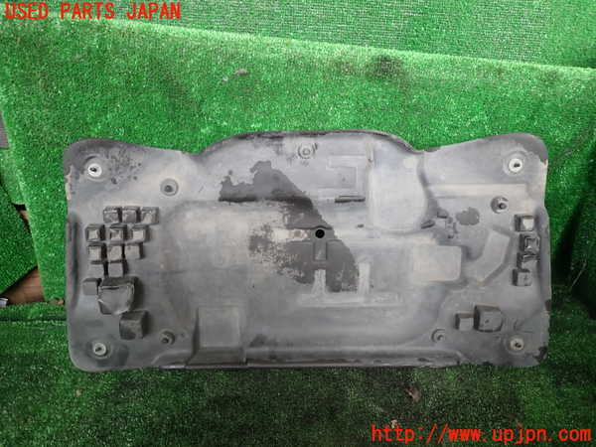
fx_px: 430
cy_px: 224
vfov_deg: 54.9
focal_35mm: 25
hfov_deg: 69.4
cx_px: 298
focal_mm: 4.5
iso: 100
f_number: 2
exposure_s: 1/60
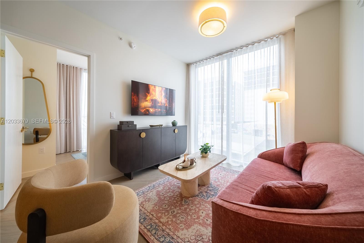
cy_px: 122
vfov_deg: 90.1
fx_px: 121
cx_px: 182
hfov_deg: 112.6
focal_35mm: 12
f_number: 5.6
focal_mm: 12
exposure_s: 1/400
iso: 200
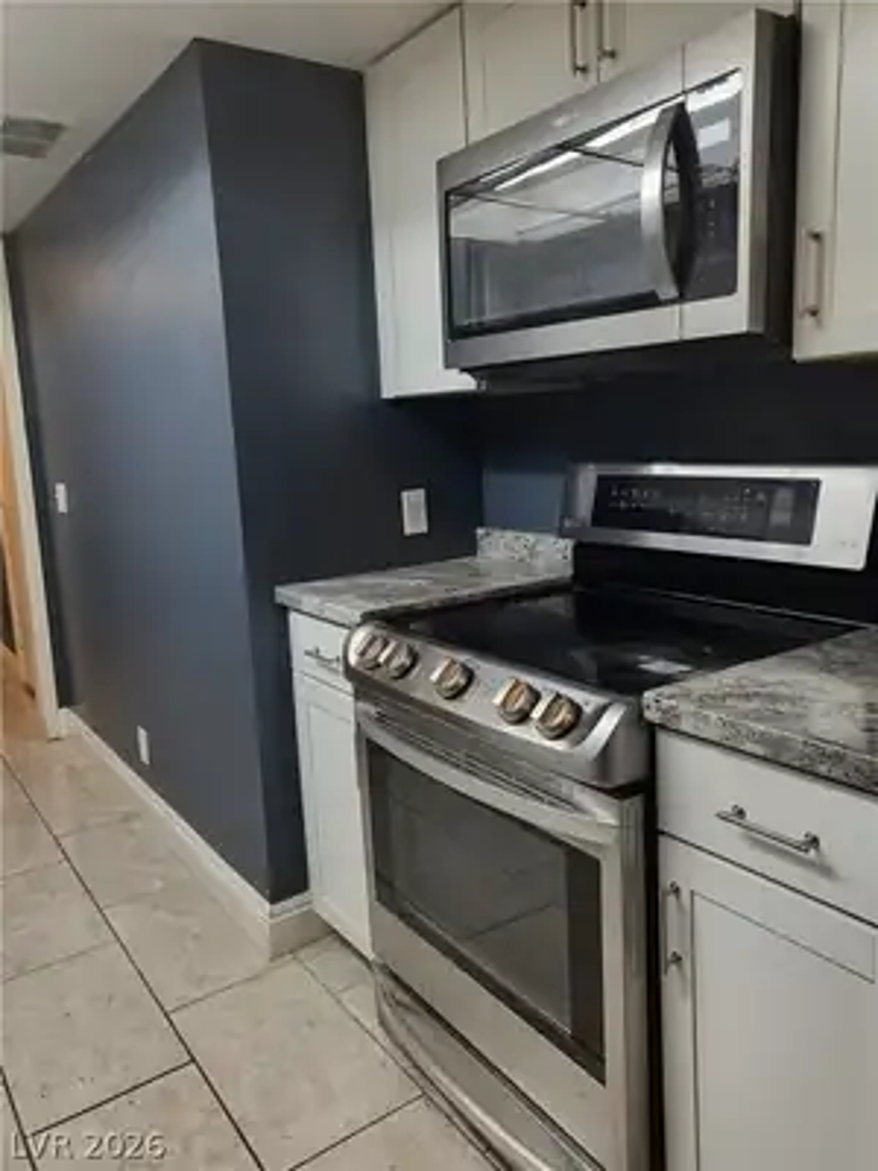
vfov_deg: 67.3
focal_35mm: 26
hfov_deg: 53.1
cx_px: 439
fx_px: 879
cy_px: 586
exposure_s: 1/60
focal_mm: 4.25
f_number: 1.8
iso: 200
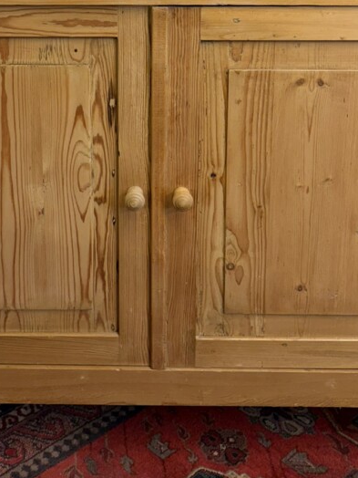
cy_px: 47
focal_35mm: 55
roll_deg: -0.2
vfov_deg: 33.1
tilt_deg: -13.0
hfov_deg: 26.5
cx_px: 149
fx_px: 758
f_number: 1.78
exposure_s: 1/100
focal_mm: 6.76
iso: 200
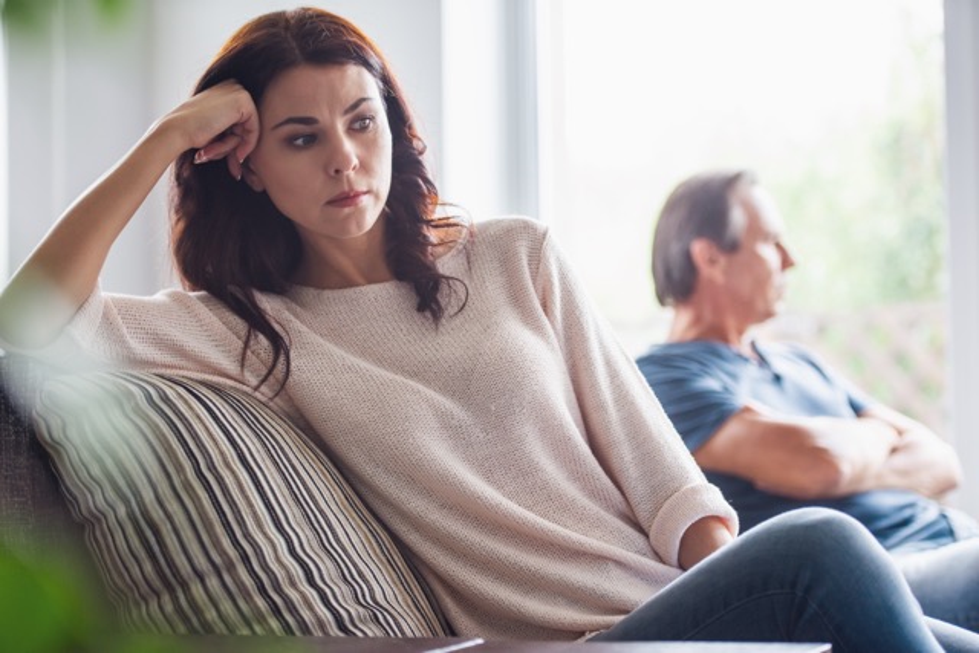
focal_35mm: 82
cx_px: 490
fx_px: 2230
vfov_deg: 16.7
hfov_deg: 24.8
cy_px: 326
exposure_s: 1/320
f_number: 2.8
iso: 800
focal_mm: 82
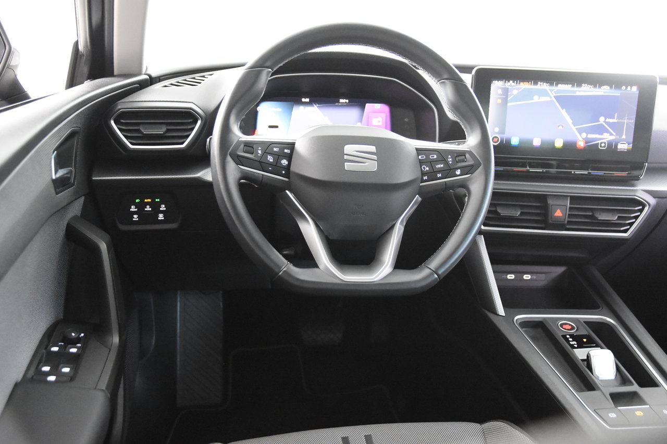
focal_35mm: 36
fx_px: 667
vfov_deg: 36.9
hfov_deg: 53.1
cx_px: 334
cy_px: 222
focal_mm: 24
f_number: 3
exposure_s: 1/40
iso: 8000
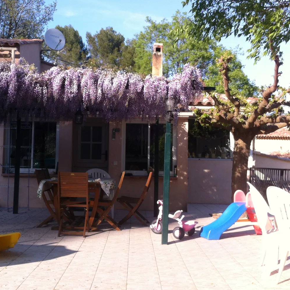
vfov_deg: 34.0
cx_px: 107
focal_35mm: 50
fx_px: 474
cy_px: 133
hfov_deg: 33.8
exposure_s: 1/479
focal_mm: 3.85
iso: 80
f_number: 2.8
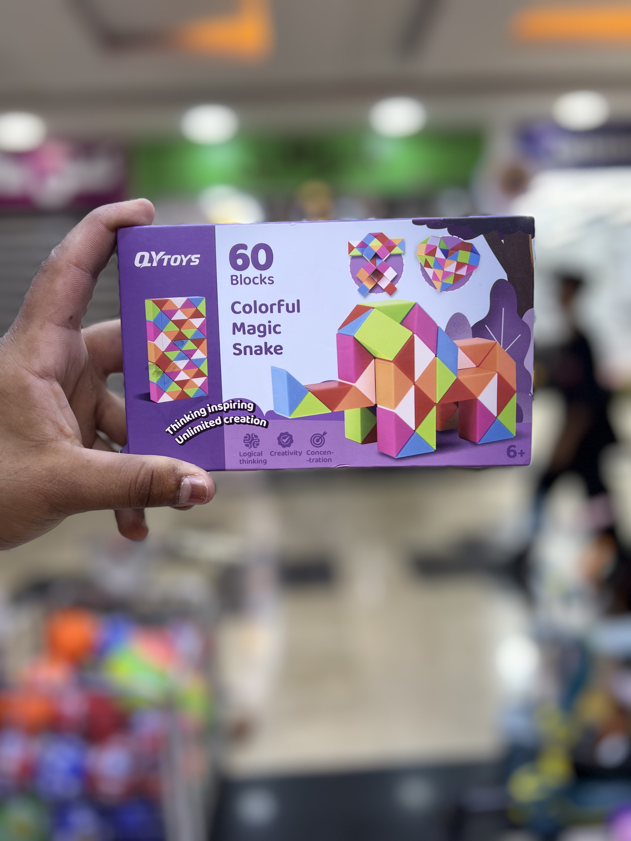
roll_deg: +2.2
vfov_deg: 67.3
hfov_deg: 53.1
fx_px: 632
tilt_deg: -8.4
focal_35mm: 26
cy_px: 420
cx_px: 316
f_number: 1.5
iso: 40
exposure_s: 1/181
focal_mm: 5.7
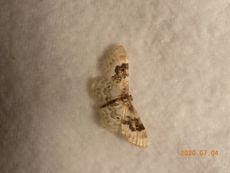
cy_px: 86
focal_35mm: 118
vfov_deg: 12.6
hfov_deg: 16.7
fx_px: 784
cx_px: 115
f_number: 4.8
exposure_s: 1/30
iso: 180
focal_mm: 20.9
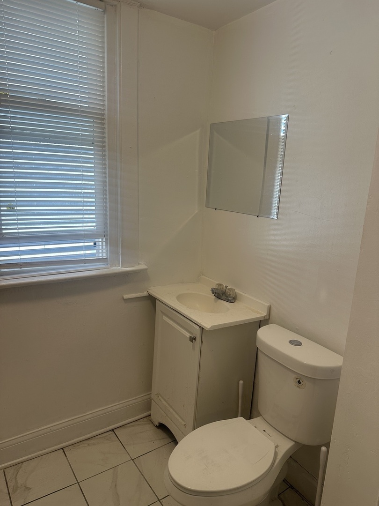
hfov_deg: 56.8
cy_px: 253
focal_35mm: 24
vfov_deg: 71.6
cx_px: 190
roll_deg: -3.2
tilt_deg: -12.4
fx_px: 350
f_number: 1.78
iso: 80
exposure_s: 1/120
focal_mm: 6.86
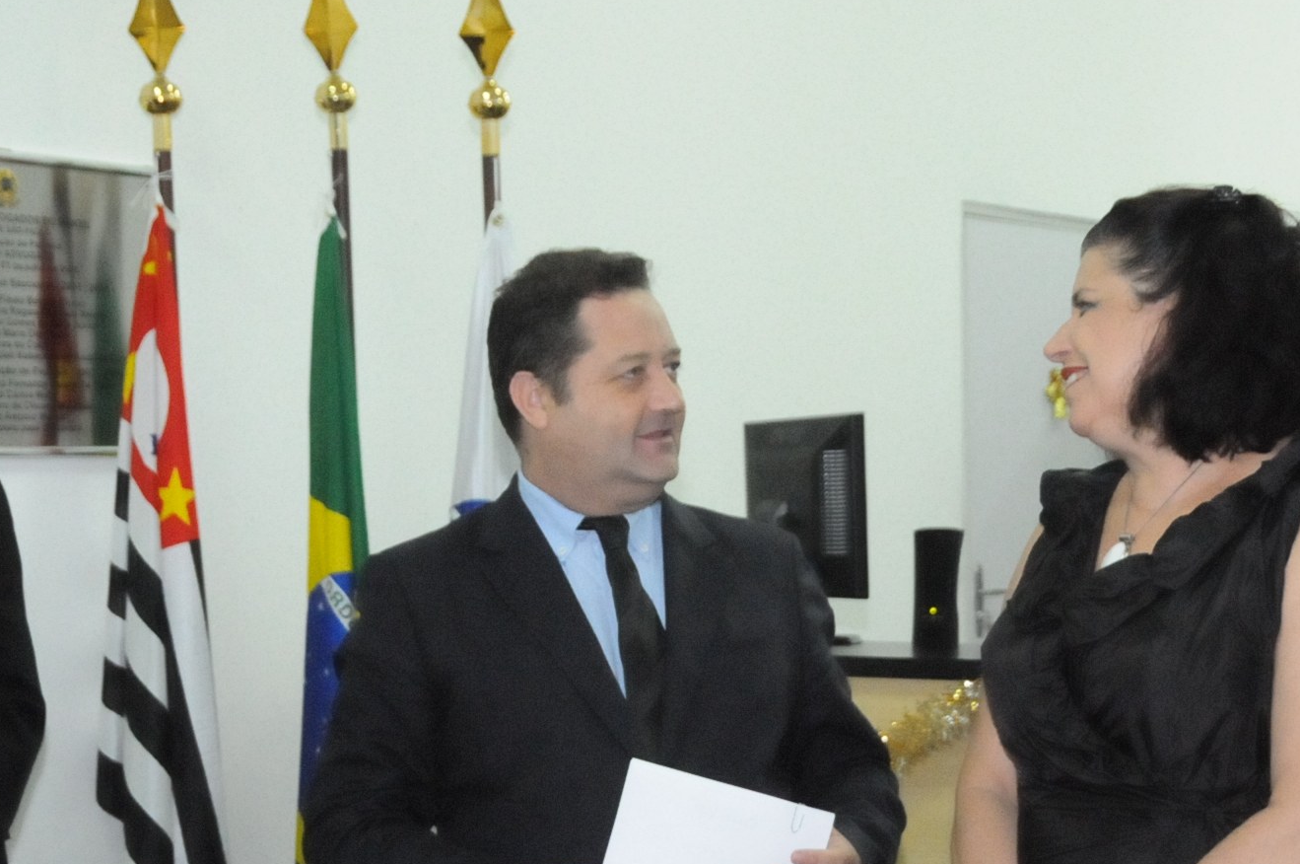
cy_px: 626
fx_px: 2374
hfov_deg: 30.6
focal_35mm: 66
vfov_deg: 20.5
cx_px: 608
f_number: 4.5
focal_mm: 27
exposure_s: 1/200
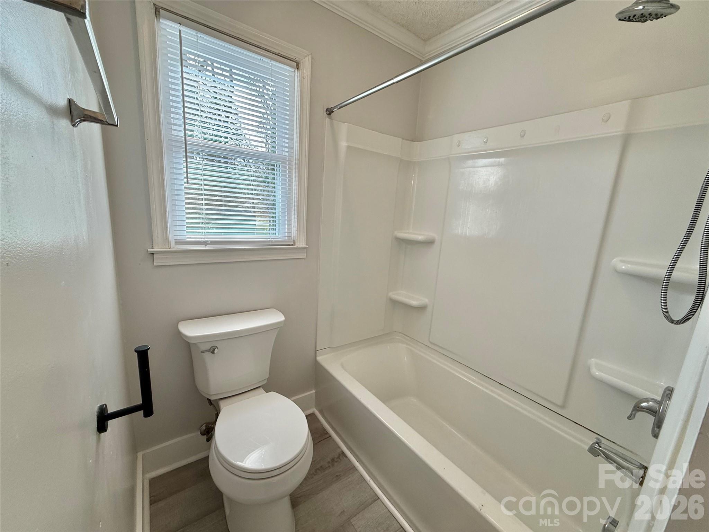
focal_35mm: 14
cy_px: 266
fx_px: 287
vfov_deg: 85.7
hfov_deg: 102.1
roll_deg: -3.5
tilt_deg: -10.7
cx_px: 354
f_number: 2.2
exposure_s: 1/120
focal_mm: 2.22
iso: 80
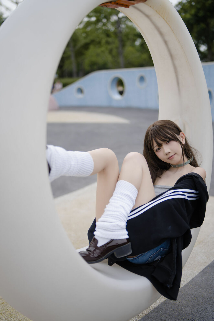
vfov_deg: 54.4
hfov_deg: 37.9
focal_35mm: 35
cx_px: 107
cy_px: 160
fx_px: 312
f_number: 1.8
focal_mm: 35
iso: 100
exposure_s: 1/2500
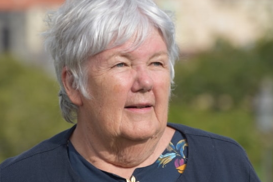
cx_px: 142
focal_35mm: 416
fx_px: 3152
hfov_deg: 5.0
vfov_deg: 3.3
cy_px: 95
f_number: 6.3
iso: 200
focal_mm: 195
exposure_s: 1/500
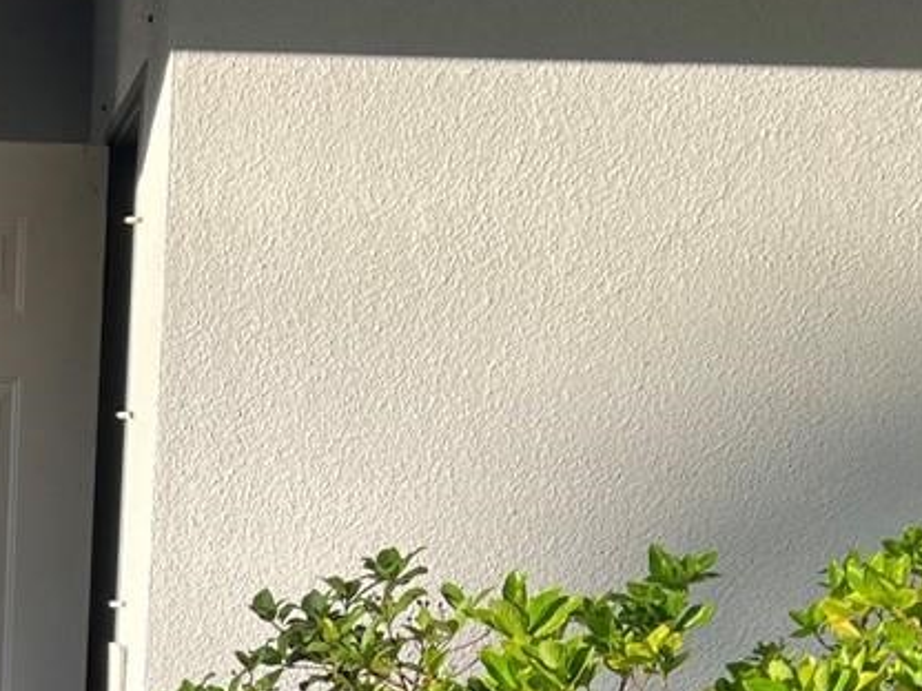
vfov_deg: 14.1
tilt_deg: -12.0
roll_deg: -1.8
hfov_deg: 18.8
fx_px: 2664
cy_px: 943
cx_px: -98
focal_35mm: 100
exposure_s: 1/1079
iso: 50
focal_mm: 5.7
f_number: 1.5
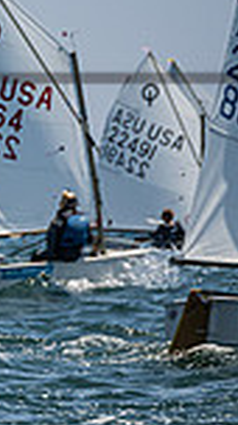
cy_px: 144
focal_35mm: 1123
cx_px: -465
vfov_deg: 1.9
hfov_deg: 1.1
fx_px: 12656
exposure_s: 1/2500
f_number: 8
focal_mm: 280
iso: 500
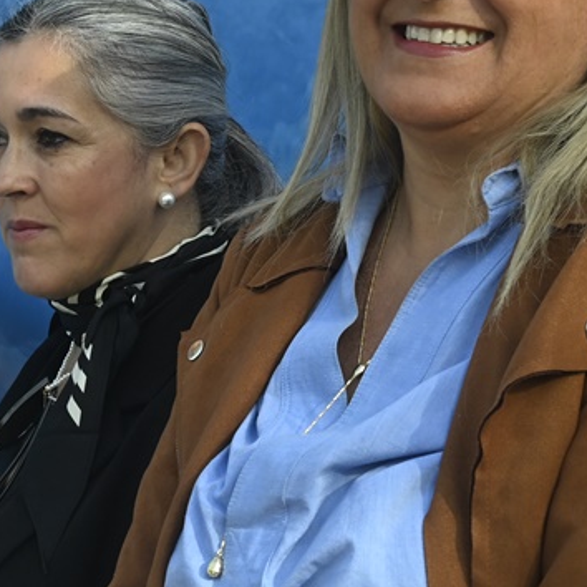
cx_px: -169
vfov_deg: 12.4
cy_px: 468
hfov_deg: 12.1
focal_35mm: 140
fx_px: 2686
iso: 500
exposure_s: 1/400
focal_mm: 38
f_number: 8
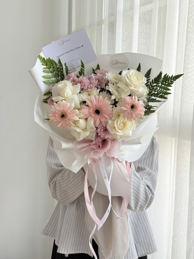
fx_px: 359
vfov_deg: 39.7
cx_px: 97
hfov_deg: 30.3
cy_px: 130
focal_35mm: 48
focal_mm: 6.76
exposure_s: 1/122
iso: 80
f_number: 1.78
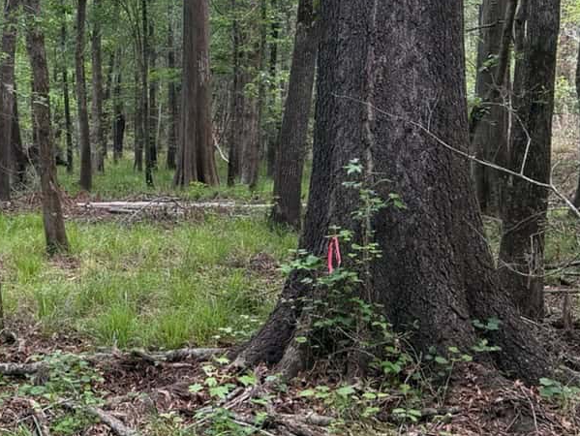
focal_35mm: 82
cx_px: -75
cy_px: 175
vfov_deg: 18.0
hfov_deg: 22.4
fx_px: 1375
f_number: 1.8
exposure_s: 1/181
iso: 100
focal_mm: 6.8
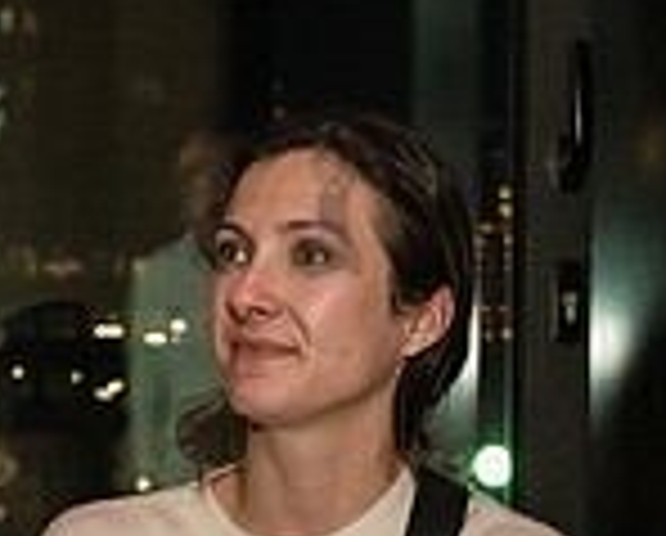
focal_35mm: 143
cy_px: 724
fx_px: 2824
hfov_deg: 13.4
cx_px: 288
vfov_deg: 10.6
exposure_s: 1/200
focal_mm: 34
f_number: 4
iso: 6400
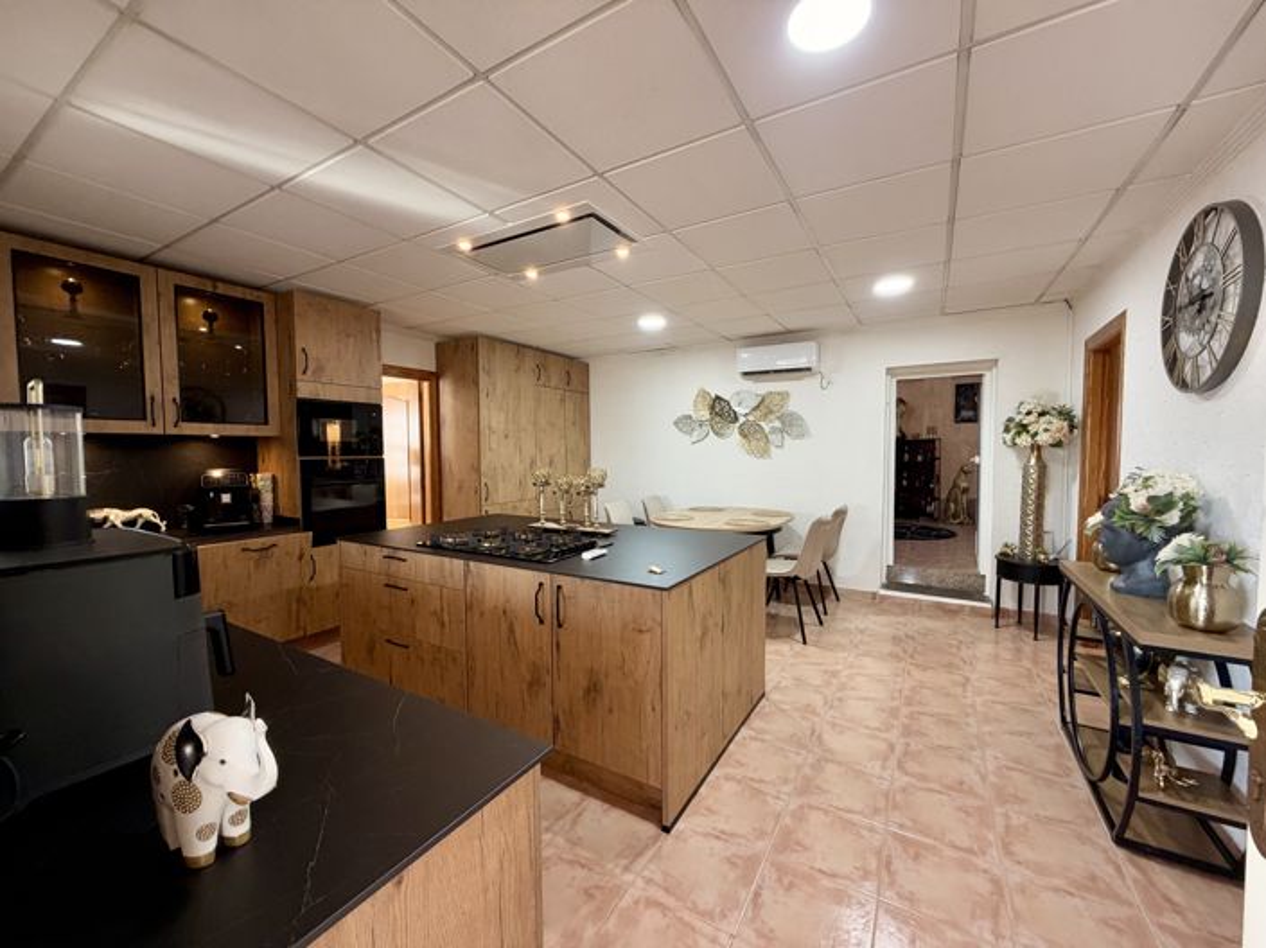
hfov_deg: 102.1
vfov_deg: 85.6
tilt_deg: -1.7
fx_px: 512
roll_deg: +0.6
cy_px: 474
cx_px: 633
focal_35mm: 14
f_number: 2.2
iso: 250
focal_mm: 2.22
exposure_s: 1/100
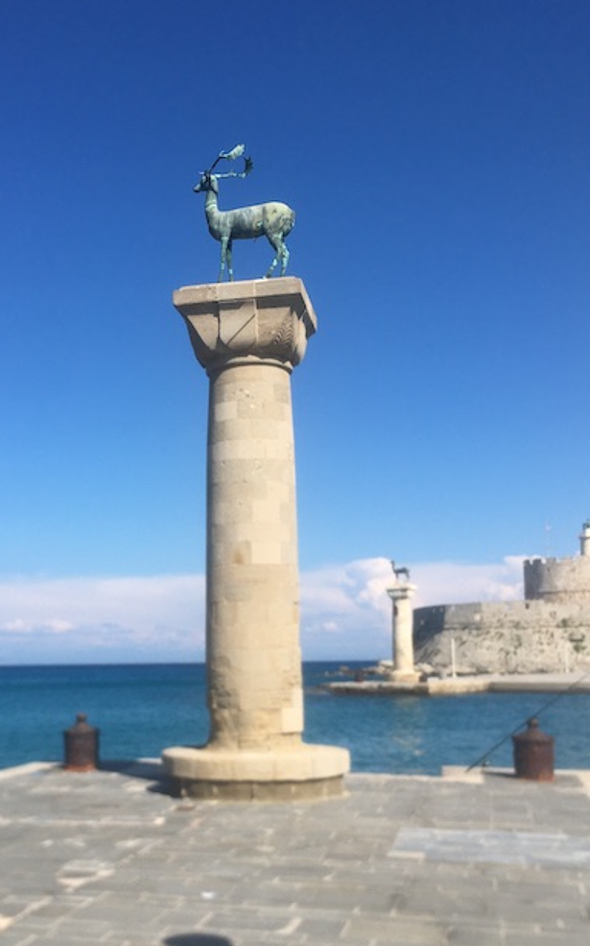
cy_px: 588
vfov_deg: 48.8
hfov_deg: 31.8
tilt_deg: +3.7
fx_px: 1030
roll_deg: -1.1
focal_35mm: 40
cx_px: 206
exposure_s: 1/2331
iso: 25
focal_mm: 4.15
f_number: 2.2
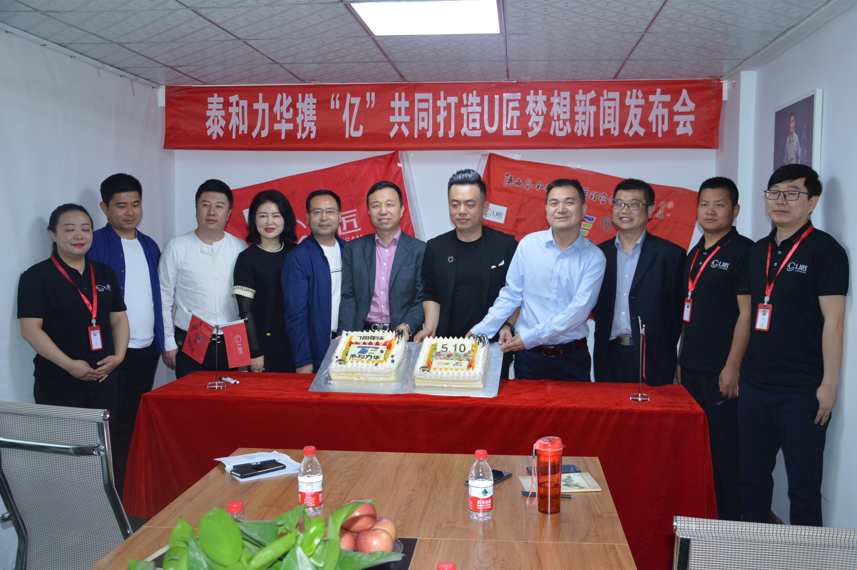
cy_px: 285
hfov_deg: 53.2
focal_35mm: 36
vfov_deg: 36.8
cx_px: 428
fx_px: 856
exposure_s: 1/60
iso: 800
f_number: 3.8
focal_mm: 24
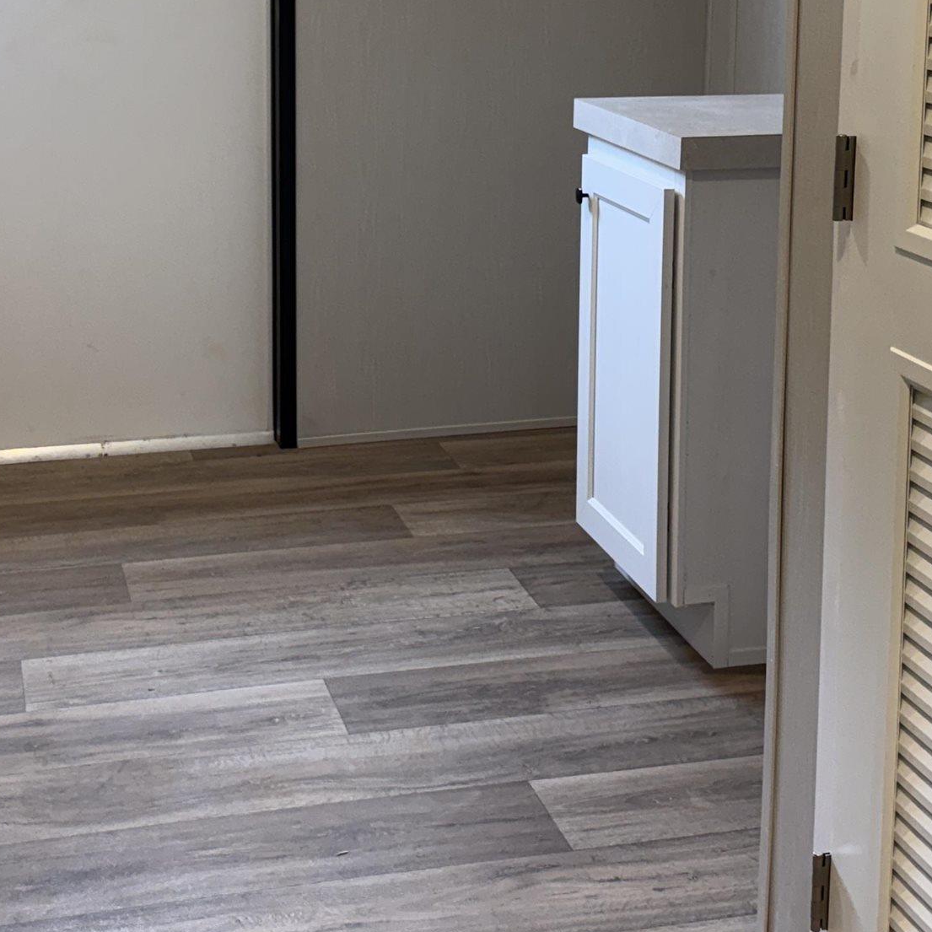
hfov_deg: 29.0
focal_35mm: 59
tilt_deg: -7.4
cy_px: 131
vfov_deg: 28.2
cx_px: 411
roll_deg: -0.6
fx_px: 1797
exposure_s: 1/120
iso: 160
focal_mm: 6.76
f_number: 1.78
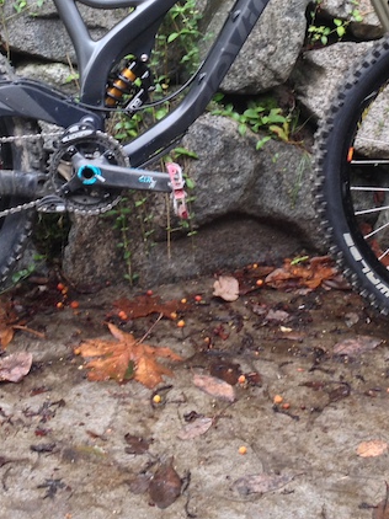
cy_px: 71
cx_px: 190
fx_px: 1275
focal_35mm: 85
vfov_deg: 22.6
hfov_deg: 17.3
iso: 64
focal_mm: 4.28
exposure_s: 1/20
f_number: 2.4
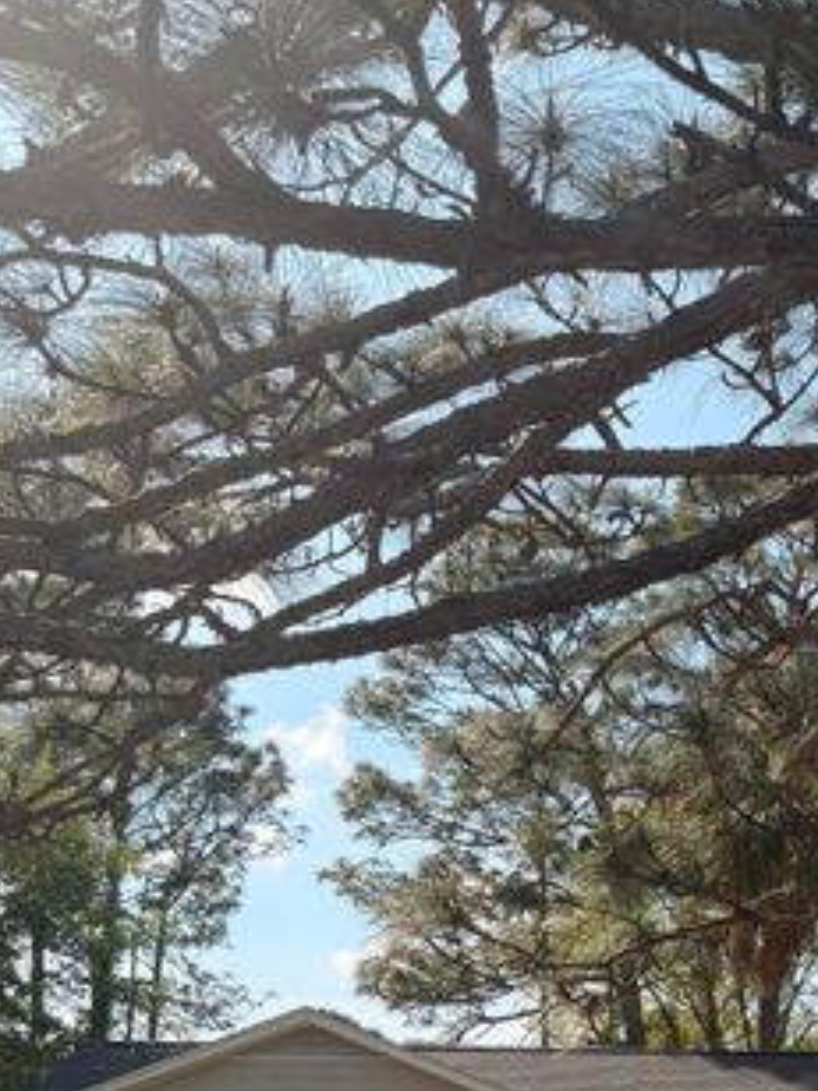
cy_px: 1050
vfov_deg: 34.1
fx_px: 1638
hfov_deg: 26.7
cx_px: 797
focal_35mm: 52
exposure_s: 1/3953
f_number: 1.78
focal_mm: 6.76
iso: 100
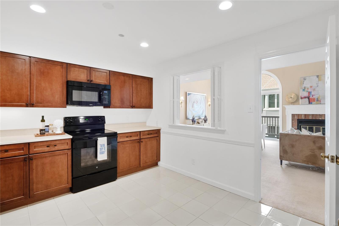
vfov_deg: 73.7
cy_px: 113
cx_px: 170
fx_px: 151
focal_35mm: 16
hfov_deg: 96.7
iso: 400
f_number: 8
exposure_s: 1/5
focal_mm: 8
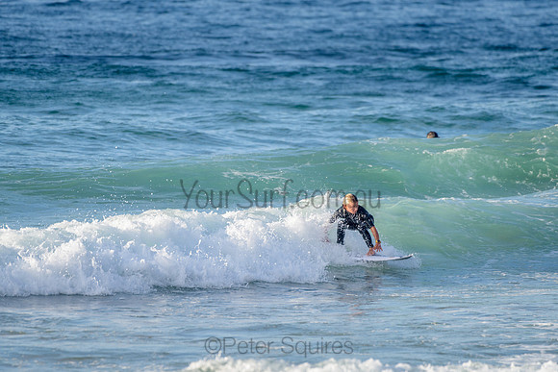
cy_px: 191
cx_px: 286
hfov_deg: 3.4
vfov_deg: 2.2
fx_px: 9503
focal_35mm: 613
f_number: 5.6
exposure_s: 1/1250
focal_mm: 500
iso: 250
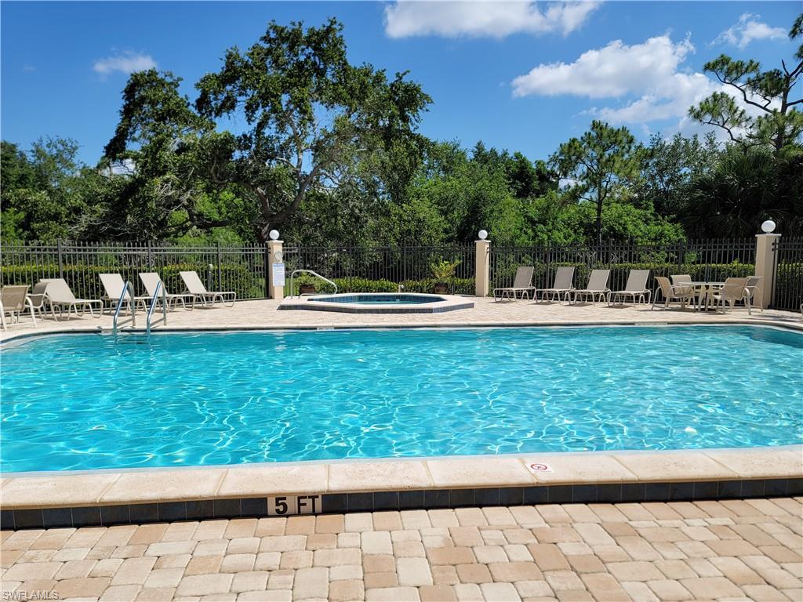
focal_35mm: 25
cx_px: 402
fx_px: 580
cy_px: 301
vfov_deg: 54.9
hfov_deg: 69.4
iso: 20
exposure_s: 1/1457
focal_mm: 7
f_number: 1.8
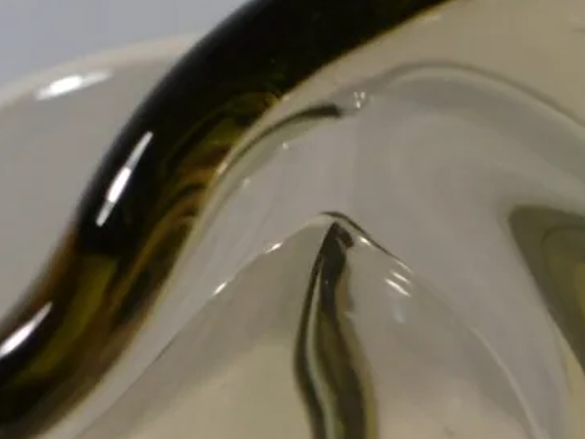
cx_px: 44
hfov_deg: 18.2
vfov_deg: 13.7
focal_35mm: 106
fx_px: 1793
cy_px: 486
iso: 100
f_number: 3.1
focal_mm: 4.3
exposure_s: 1/30
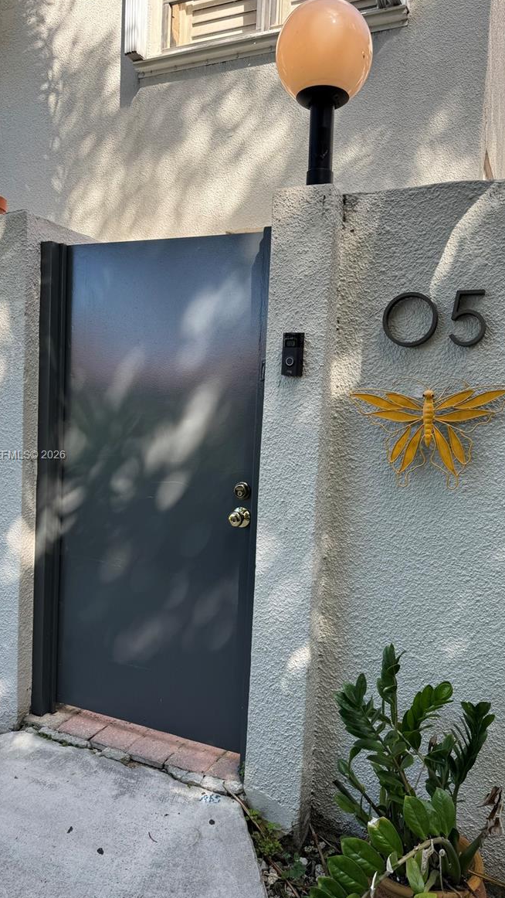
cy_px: 456
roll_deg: -2.9
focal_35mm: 27
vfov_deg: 69.8
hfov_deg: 42.9
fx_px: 642
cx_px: 270
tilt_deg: -4.8
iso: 80
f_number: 1.78
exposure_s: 1/514
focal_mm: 6.86
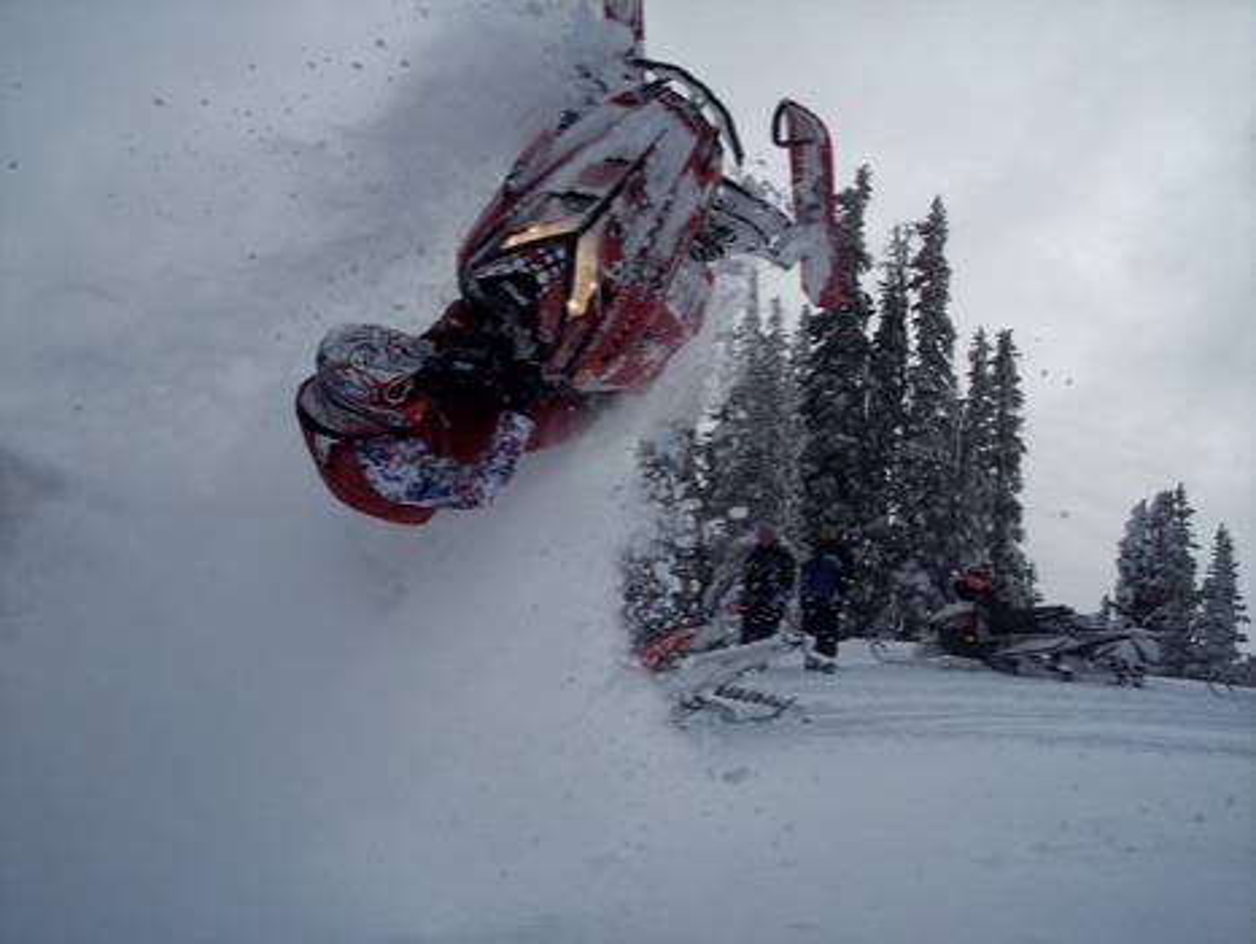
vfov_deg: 36.9
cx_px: 628
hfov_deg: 47.8
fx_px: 1416
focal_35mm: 39
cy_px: 472
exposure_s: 1/1000
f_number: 5.6
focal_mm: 8
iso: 100
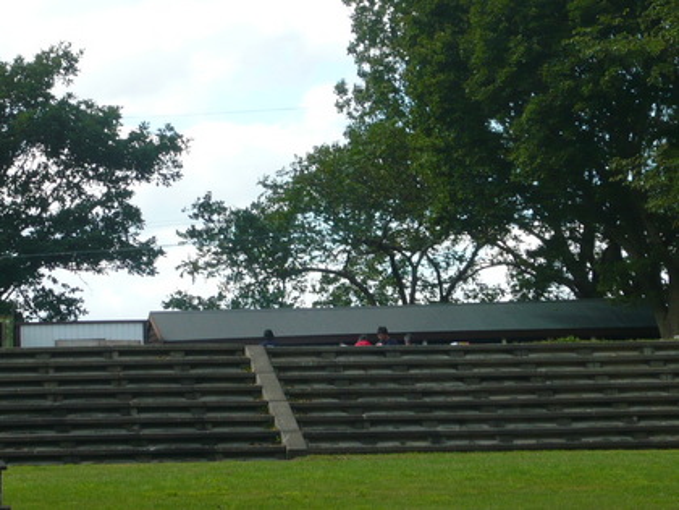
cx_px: 340
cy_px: 255
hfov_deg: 12.3
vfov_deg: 9.3
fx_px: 3138
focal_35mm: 160
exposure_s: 1/250
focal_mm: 16.5
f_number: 5.1
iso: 100
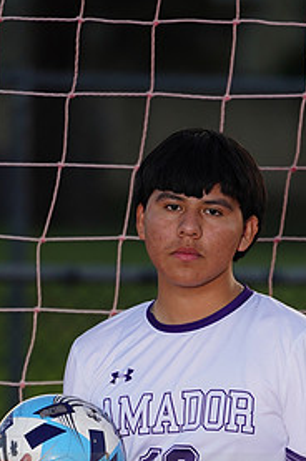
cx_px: 155
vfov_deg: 2.9
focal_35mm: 717
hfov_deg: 1.9
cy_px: 476
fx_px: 9164
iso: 320
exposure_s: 1/250
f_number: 5.6
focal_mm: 342
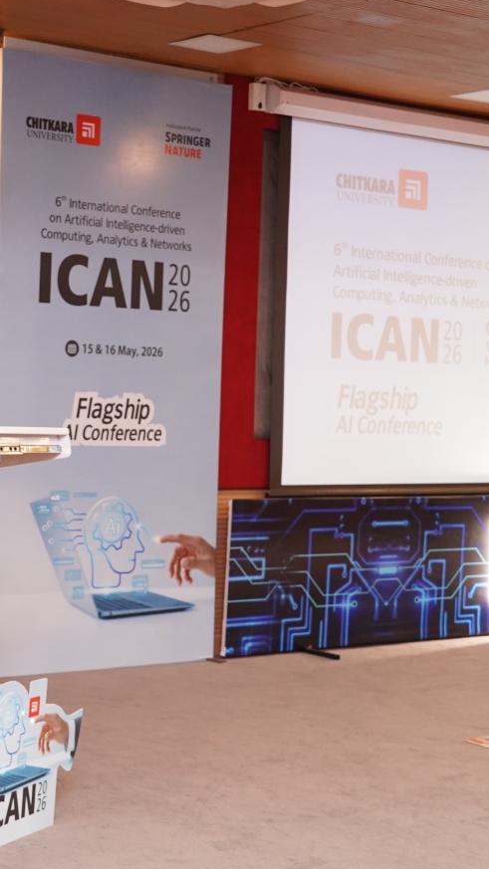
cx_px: 58
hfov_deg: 17.5
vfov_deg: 31.0
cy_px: 398
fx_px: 1568
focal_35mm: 68
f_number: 5
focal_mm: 35
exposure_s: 1/250
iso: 3200
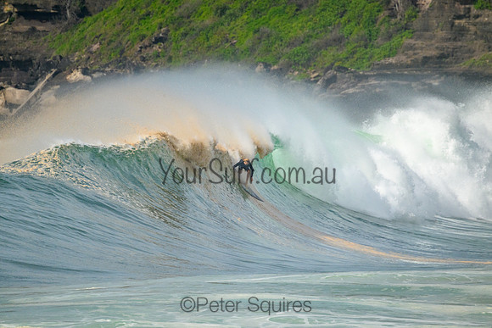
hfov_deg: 2.6
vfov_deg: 1.7
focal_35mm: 800
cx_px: 246
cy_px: 164
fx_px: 10935
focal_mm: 800
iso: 900
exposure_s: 1/2500
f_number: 11
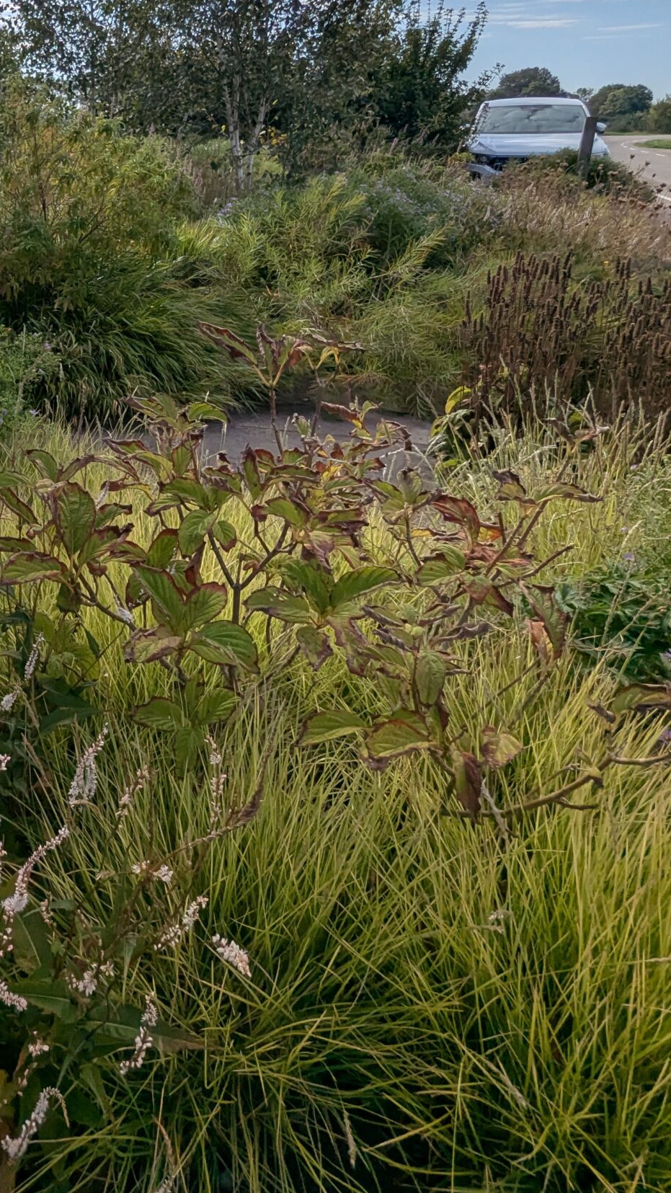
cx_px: 43
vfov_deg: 68.1
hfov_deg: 39.2
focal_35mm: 27
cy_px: 407
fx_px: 854
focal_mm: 2.35
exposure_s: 1/3322
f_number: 2.2
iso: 37
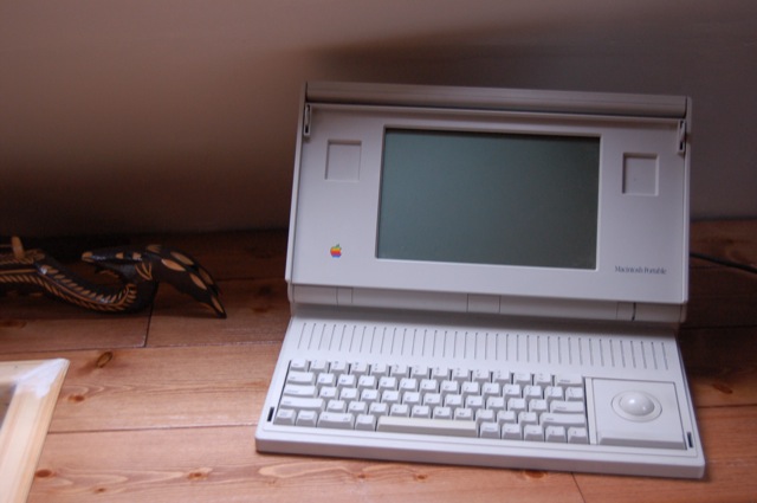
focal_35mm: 57
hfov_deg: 35.1
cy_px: 252
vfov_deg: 23.7
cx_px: 378
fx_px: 1197
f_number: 4.8
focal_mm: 38
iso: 800
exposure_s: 1/13
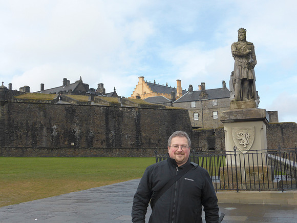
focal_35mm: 40
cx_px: 148
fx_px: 343
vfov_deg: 36.0
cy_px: 112
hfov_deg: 46.8
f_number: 3.9
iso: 100
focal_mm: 6.9
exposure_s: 1/800
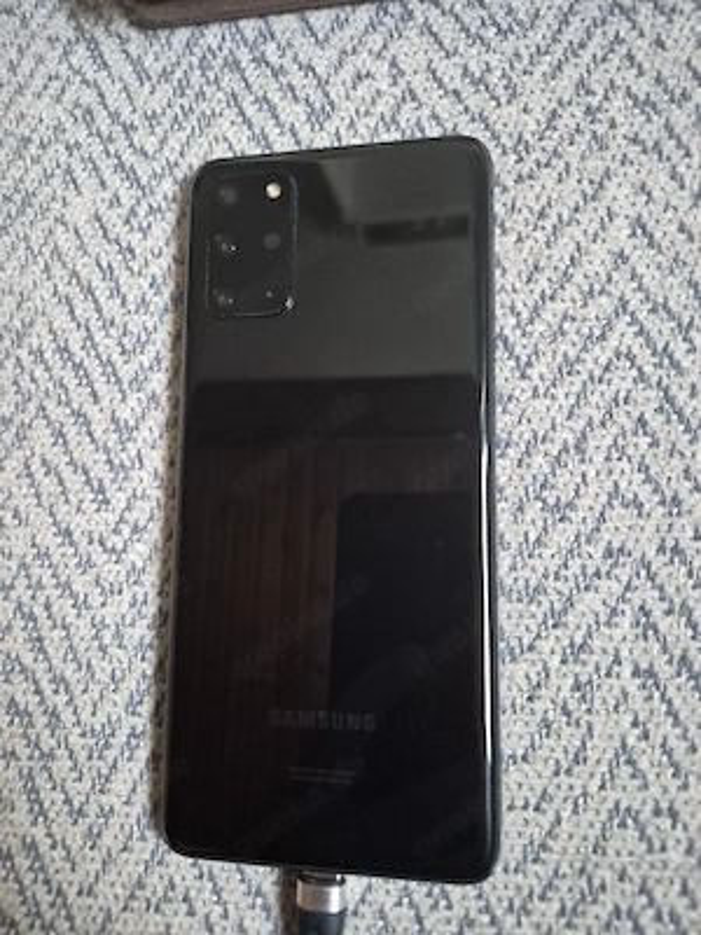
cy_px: 468
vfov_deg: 73.9
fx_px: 621
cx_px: 350
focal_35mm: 23
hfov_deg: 58.9
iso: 1600
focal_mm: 5.4
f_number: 1.8
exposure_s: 1/100
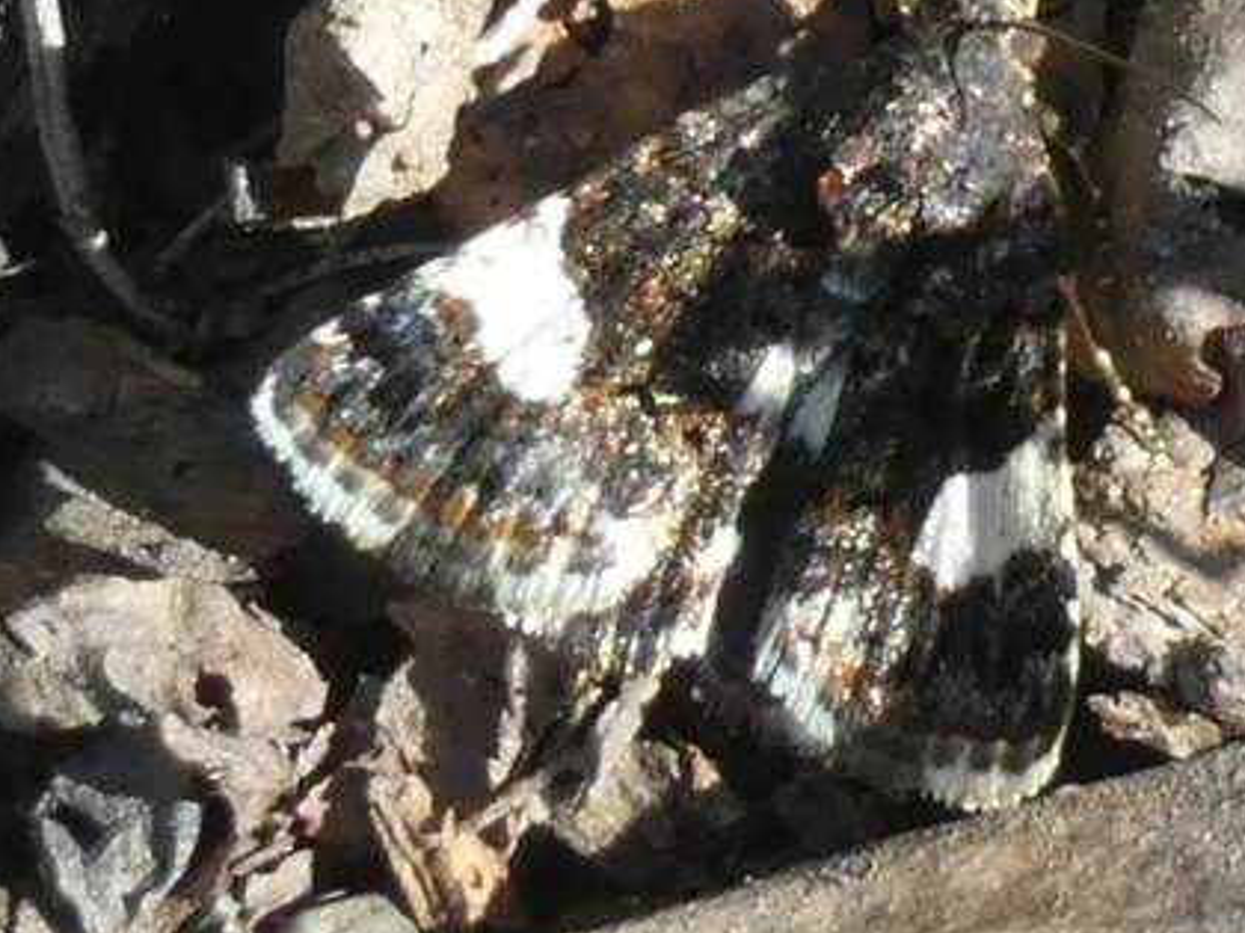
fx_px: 9711
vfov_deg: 5.5
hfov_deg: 7.3
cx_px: 794
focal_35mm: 270
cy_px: 299
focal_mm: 31.7
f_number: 5.5
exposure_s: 1/80
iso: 100
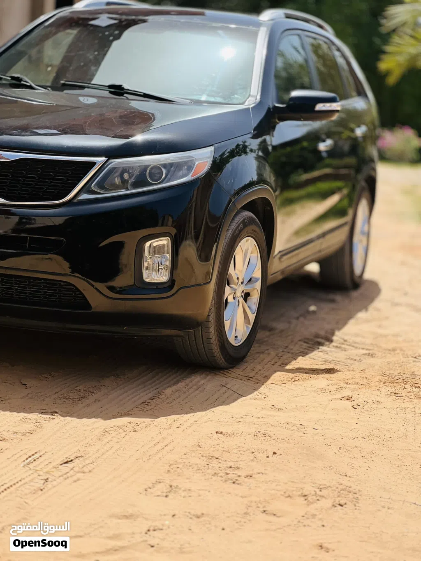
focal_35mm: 77
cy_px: 280
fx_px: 1248
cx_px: 210
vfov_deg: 25.3
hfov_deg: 19.1
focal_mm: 9
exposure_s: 1/840
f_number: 2.8
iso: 32
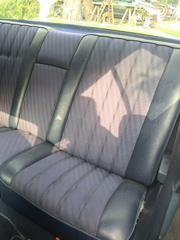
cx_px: 31
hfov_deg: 40.8
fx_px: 229
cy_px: 123
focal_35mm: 33
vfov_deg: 55.3
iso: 50
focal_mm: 5.23
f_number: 1.8
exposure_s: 1/50
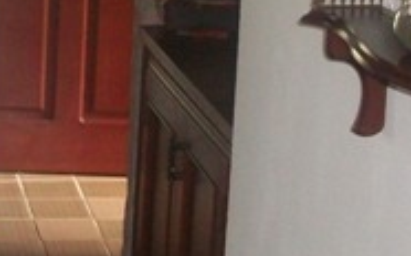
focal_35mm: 117
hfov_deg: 17.6
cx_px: 44
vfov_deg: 11.1
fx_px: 1310
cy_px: -7
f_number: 2.9
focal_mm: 5.7
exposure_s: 1/60
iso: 200
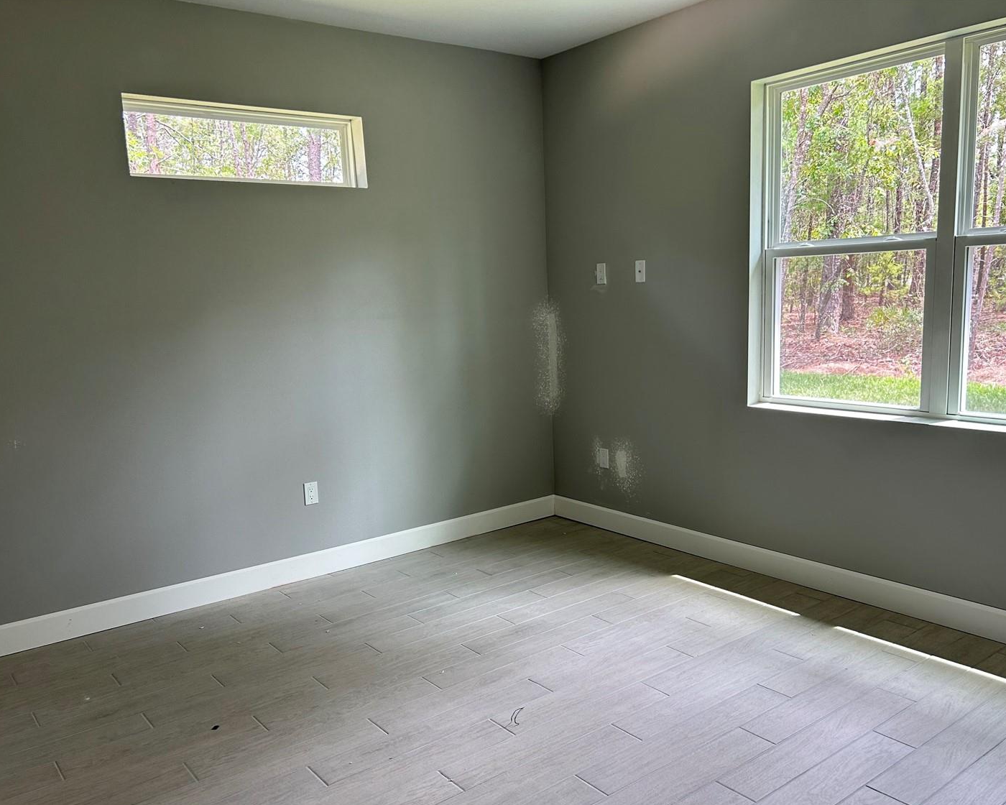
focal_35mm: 29
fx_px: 863
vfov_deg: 49.9
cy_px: 428
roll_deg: +2.4
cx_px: 532
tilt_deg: -9.9
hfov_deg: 60.4
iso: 64
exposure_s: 1/121
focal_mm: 5.7
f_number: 1.5
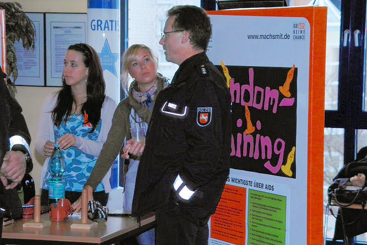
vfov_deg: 11.0
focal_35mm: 125
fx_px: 1274
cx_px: 184
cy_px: 122
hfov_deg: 16.4
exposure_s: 1/60
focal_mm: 72
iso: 400
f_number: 5.6
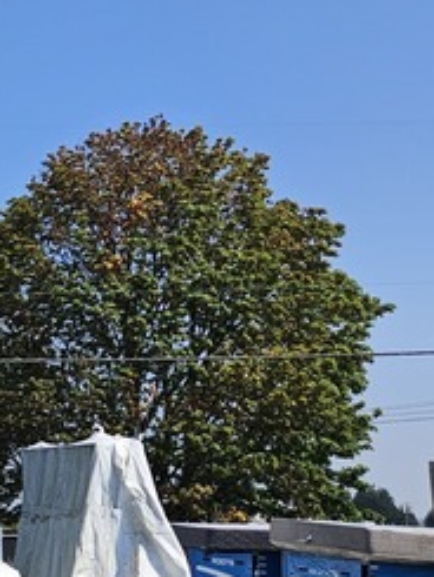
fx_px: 1253
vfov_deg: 25.8
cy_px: 400
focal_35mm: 75
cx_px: -469
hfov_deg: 15.3
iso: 25
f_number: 1.8
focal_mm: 5.4
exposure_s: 1/2339
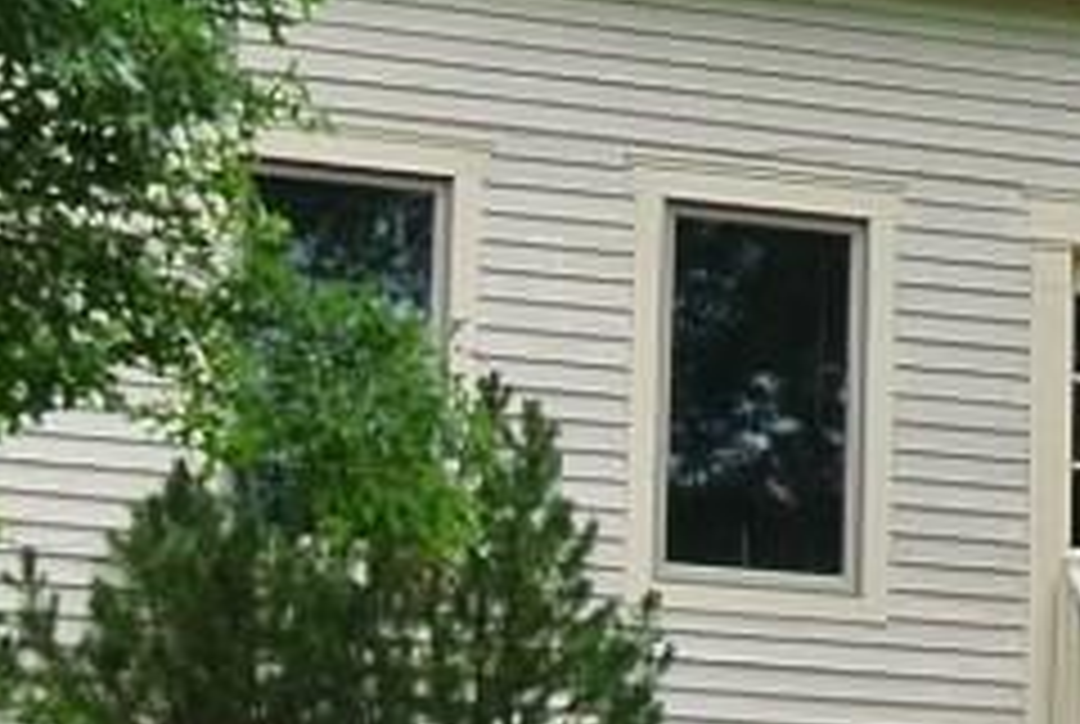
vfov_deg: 11.8
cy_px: -63
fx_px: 3456
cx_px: 994
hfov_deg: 17.5
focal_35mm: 115
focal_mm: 10
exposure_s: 1/200
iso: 100
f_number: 4
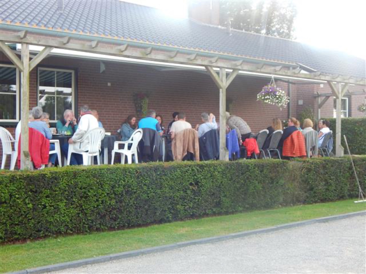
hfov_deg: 39.7
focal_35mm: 48
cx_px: 183
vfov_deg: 30.3
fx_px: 508
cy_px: 137
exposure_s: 1/100
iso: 125
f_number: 3.7
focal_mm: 8.6
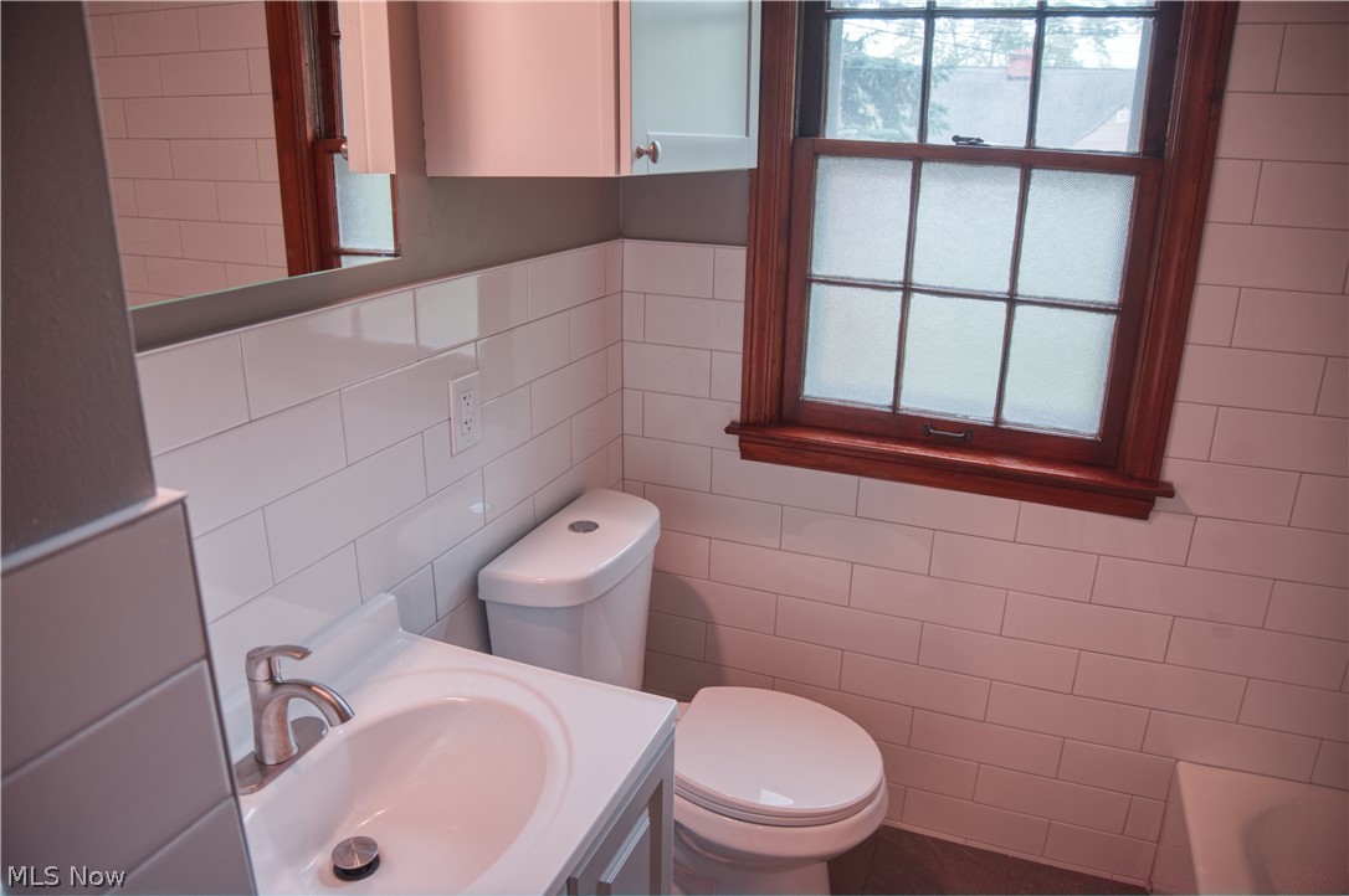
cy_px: 448
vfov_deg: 53.0
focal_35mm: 24
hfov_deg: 73.8
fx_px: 898
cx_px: 674
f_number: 3.5
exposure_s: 1/200
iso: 100
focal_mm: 16
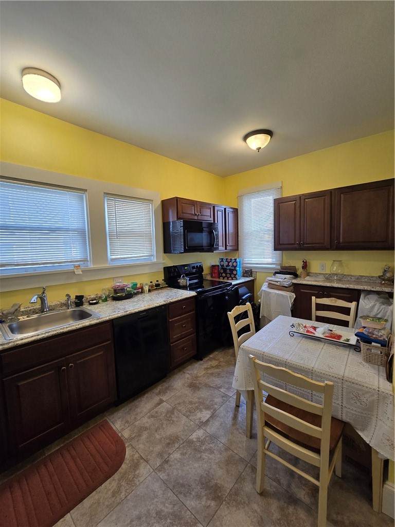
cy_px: 264
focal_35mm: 13
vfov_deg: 106.2
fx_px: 198
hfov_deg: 89.9
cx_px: 198
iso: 160
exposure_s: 1/60
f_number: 2.2
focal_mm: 2.2
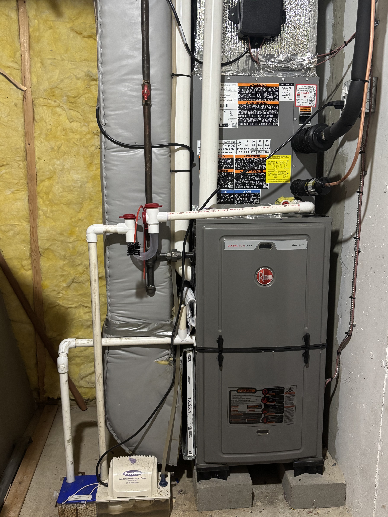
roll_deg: -1.3
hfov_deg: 45.4
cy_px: 255
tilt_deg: -10.6
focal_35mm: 31
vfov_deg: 58.3
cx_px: 204
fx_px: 463
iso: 500
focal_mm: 5.96
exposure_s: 1/60
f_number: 1.6
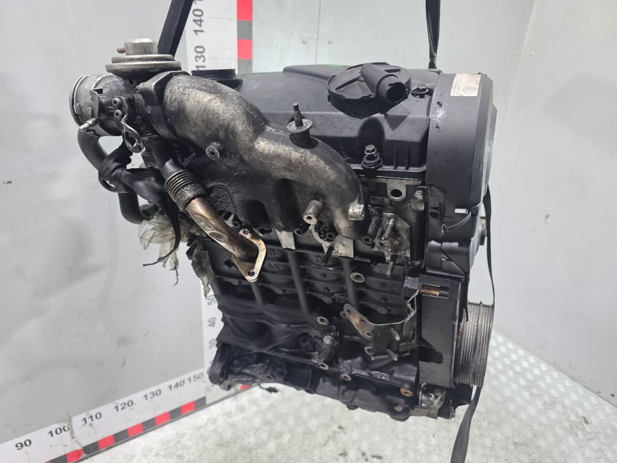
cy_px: 232
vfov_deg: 58.9
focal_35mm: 23
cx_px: 308
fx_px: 410
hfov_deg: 73.9
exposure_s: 1/100
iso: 200
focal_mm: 6.3
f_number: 1.7
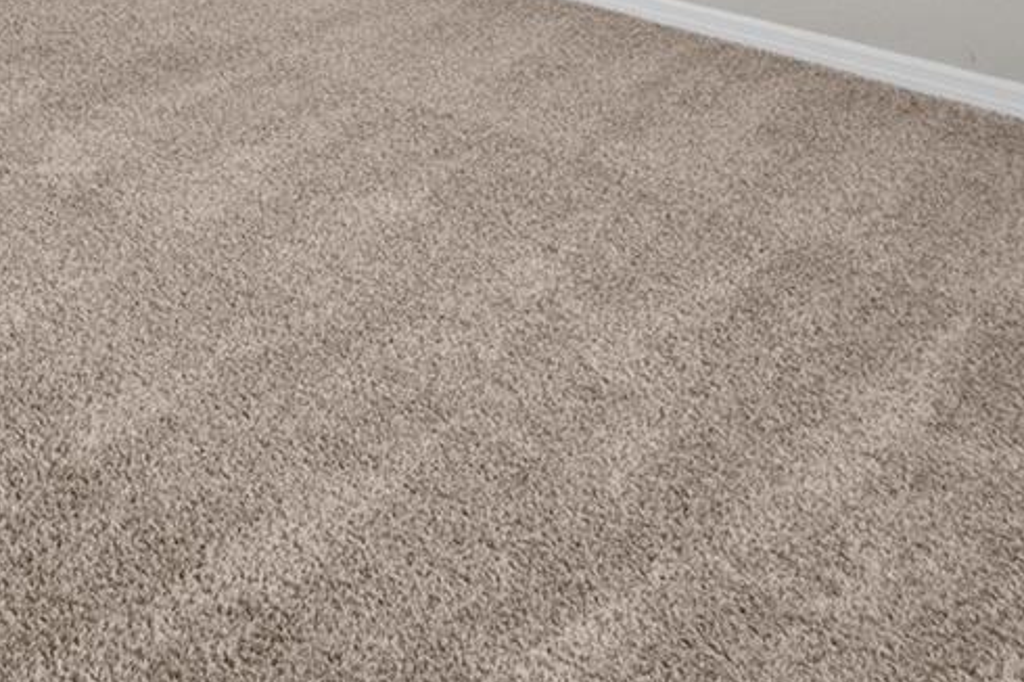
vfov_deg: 21.8
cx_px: 125
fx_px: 1393
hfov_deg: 38.0
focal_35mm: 49
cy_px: -402
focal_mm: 10
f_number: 7.1
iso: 1400
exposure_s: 1/15
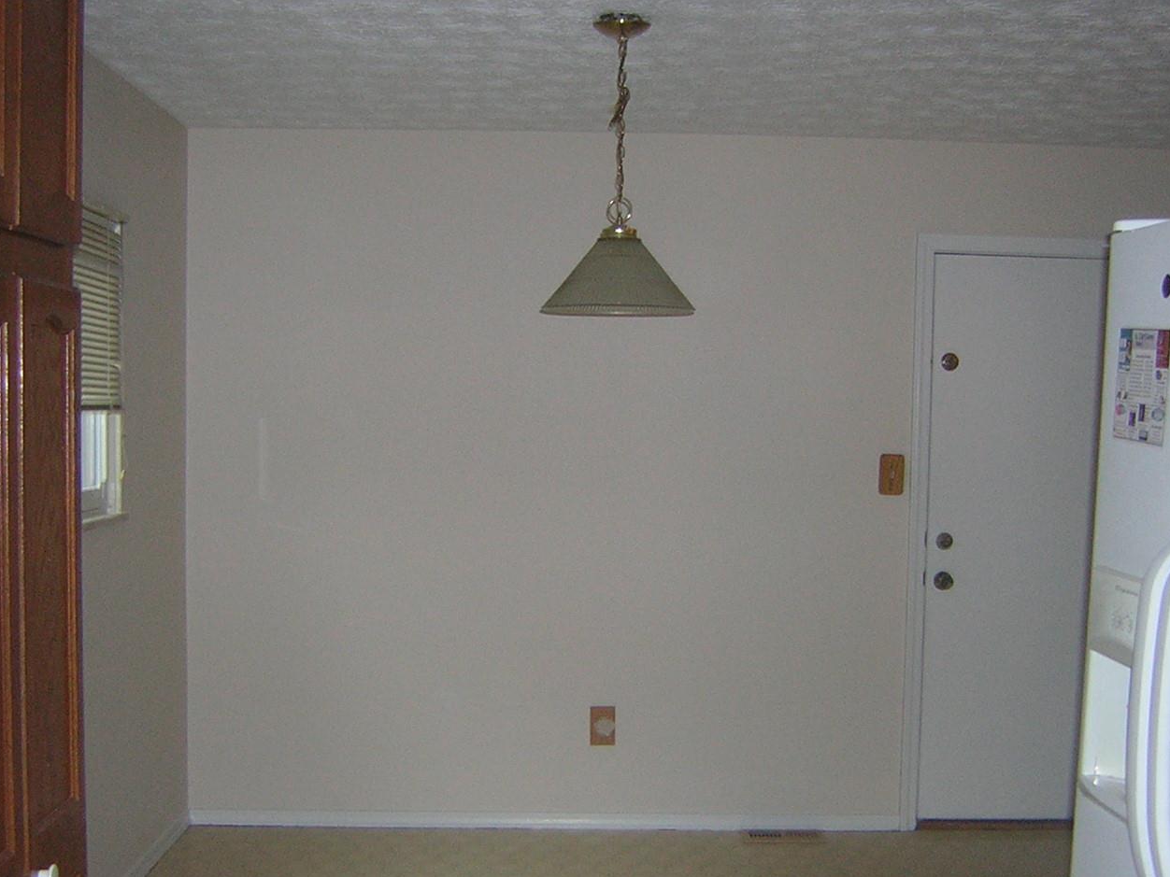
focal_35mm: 46
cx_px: 621
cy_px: 530
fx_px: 1555
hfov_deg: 41.2
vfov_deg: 31.4
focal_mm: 4.7
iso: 84
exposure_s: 1/60.1
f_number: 2.6
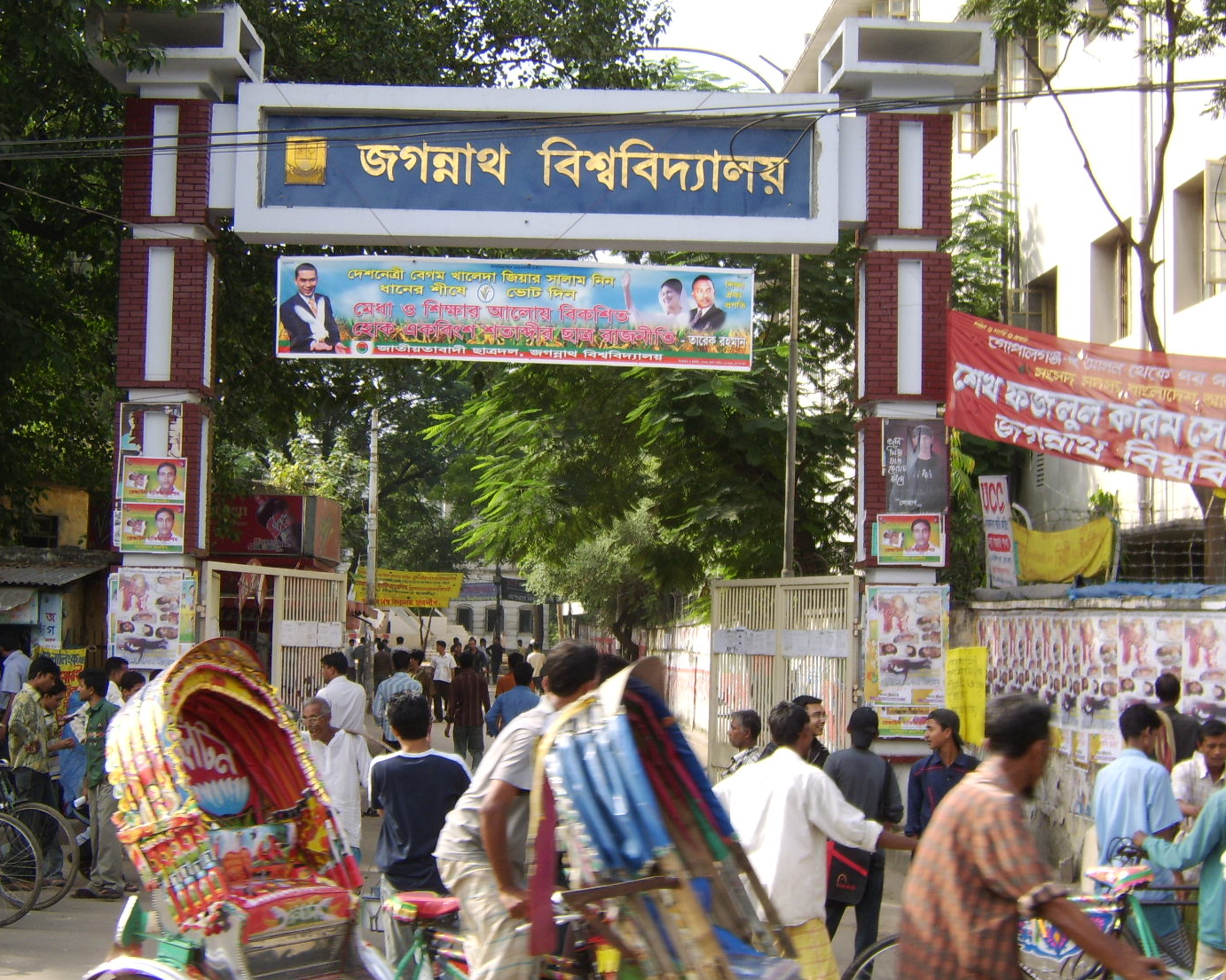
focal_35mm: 52
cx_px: 601
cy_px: 461
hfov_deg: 36.0
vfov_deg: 29.1
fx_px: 1886
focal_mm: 11.93
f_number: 4.9
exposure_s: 1/210
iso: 71
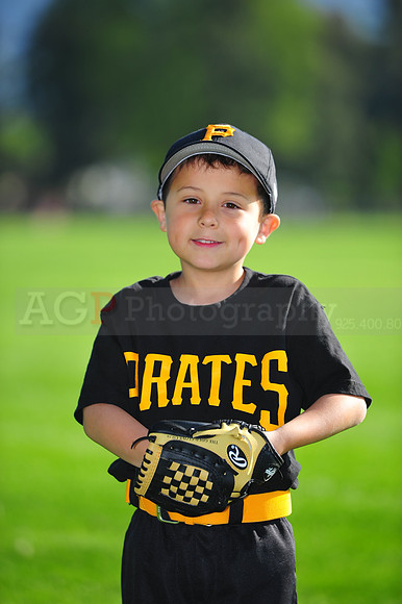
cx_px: 201
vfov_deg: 10.3
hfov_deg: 6.9
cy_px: 302
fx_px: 3354
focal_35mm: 200
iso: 200
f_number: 4
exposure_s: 1/1000
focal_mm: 200
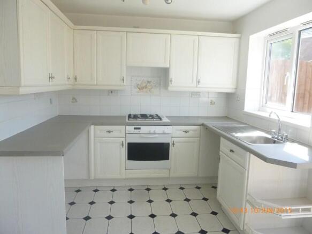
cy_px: 117
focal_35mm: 25
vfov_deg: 54.9
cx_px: 156
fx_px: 225
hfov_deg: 69.4
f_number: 3.1
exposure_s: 1/320
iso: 400
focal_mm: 4.5
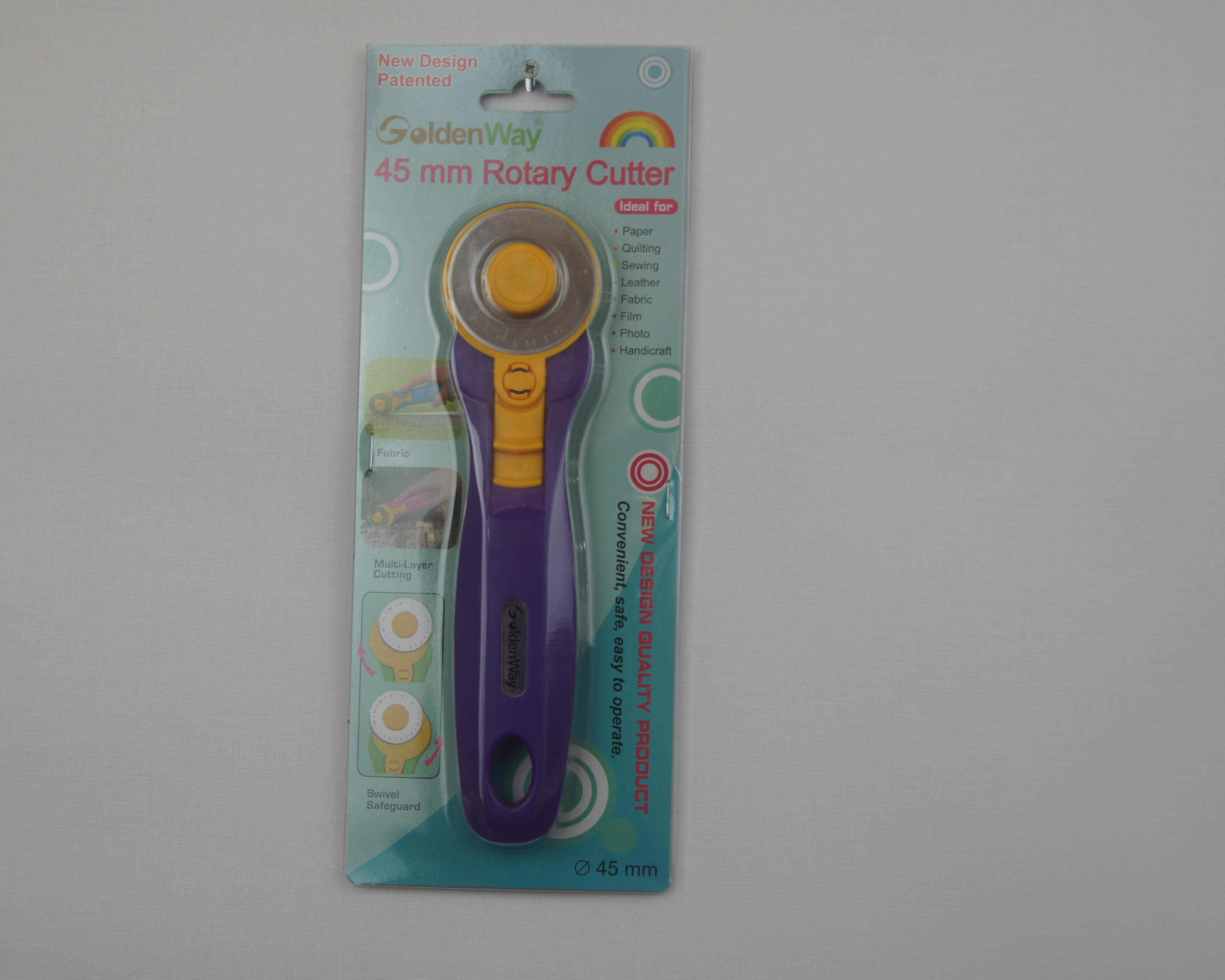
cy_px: 508
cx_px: 541
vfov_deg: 27.6
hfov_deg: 34.1
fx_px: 1994
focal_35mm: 55
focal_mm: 30
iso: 100
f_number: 5.6
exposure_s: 1/80
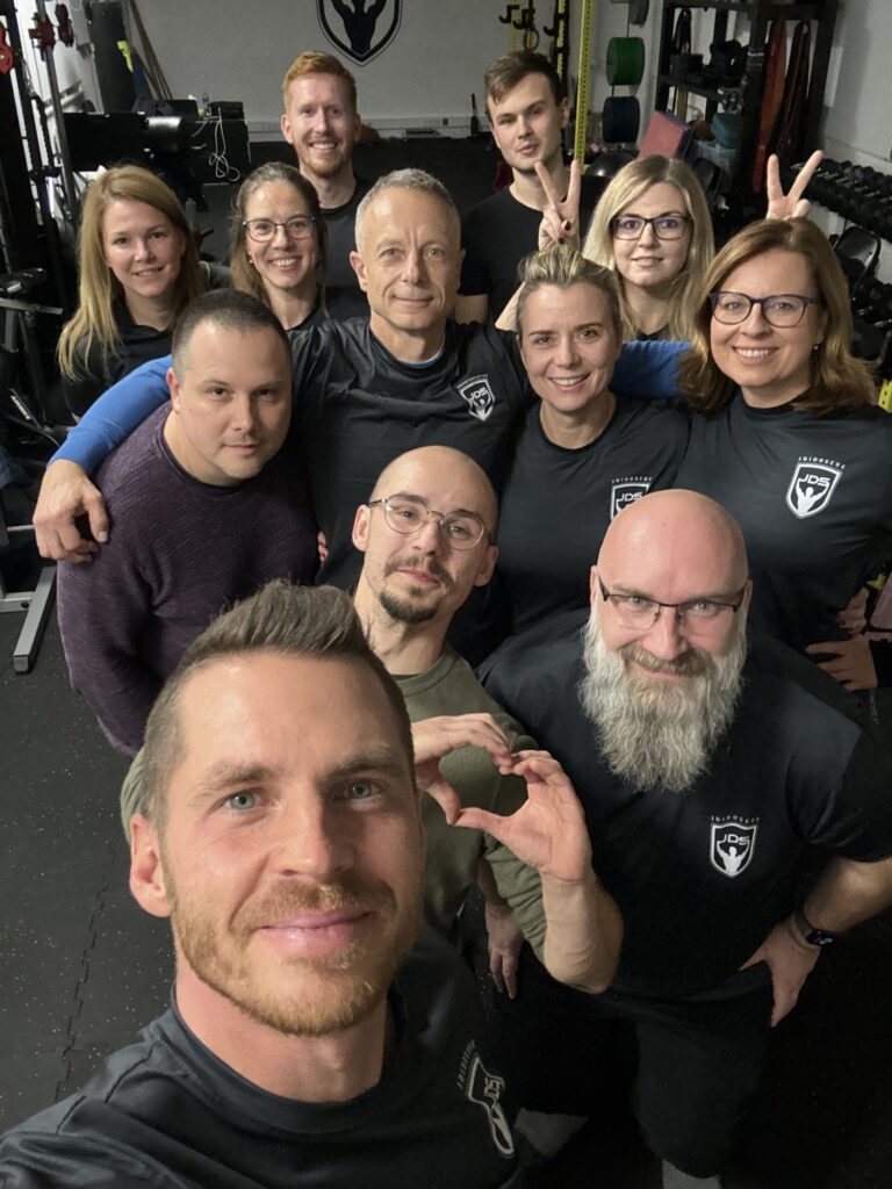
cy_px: 594
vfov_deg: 60.0
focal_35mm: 30
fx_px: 1031
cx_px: 446
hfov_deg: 46.8
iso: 250
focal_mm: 2.69
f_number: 1.9
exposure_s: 1/33
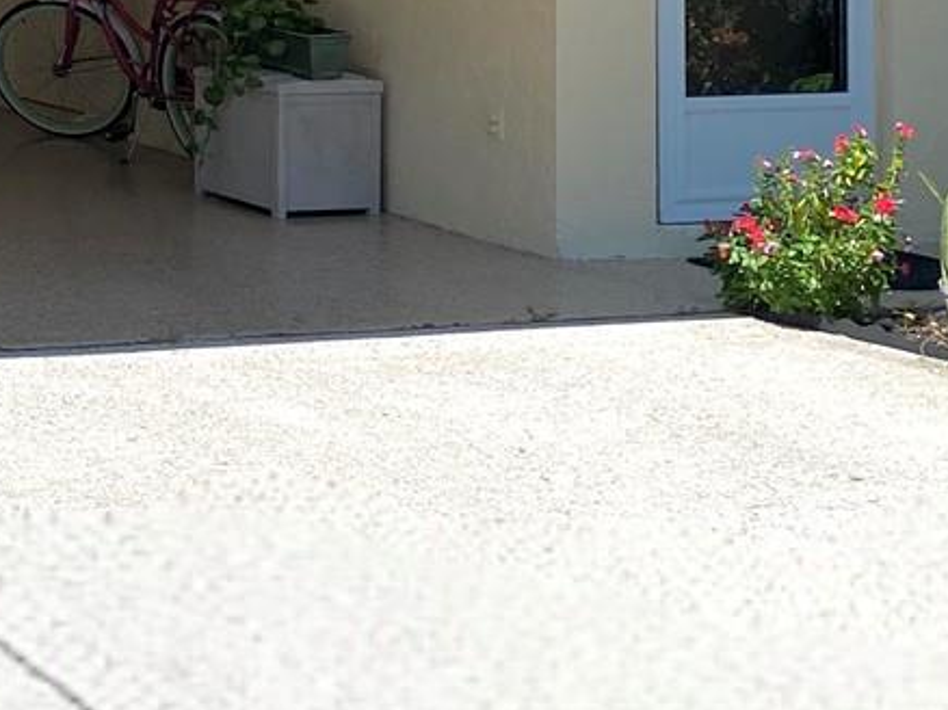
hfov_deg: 18.0
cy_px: -232
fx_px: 2600
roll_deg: -0.5
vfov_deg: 14.8
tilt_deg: +3.3
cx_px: -552
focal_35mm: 95
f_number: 1.8
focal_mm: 4.25
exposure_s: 1/2967
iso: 32
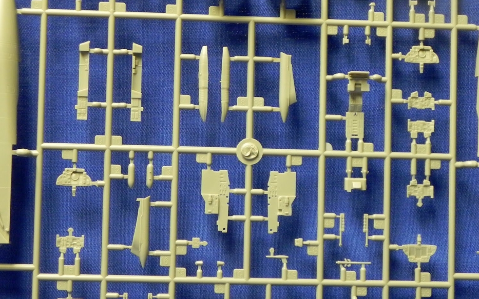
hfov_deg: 21.6
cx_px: 246
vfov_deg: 13.6
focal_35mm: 96
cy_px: 151
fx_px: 1253
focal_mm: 11.8
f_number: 3.5
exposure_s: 1/13.2
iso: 400
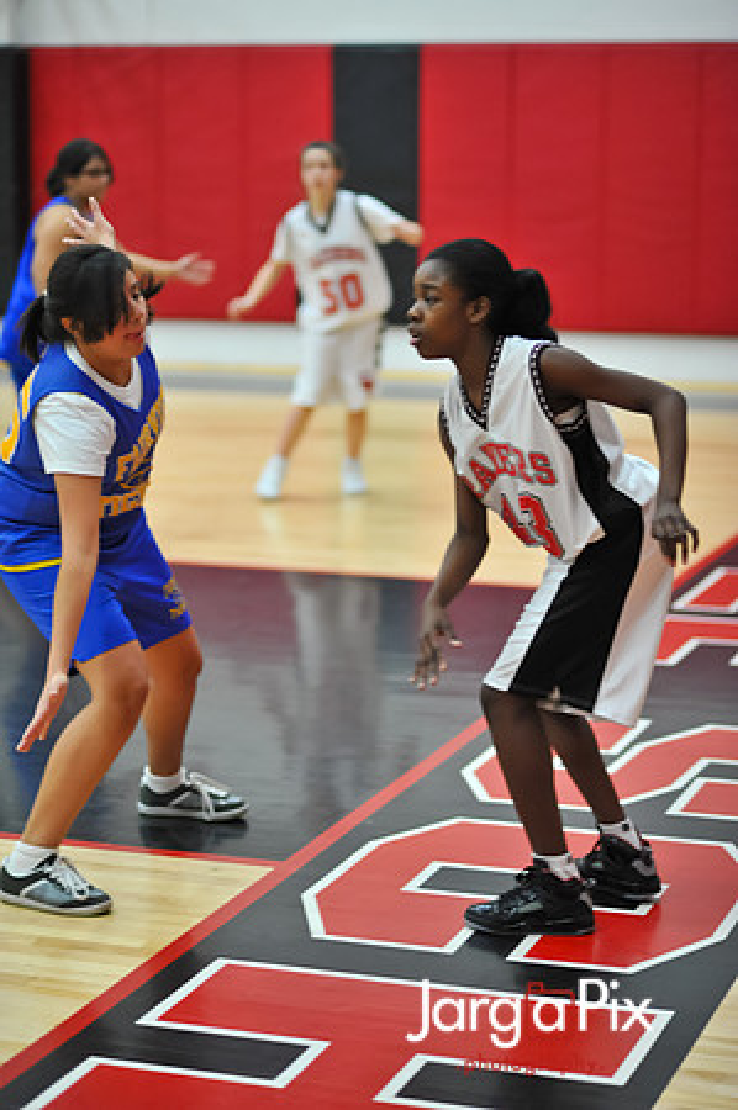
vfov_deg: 23.9
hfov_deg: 16.0
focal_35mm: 85
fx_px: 2620
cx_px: 369
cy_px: 555
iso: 1800
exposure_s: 1/500
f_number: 2
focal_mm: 85
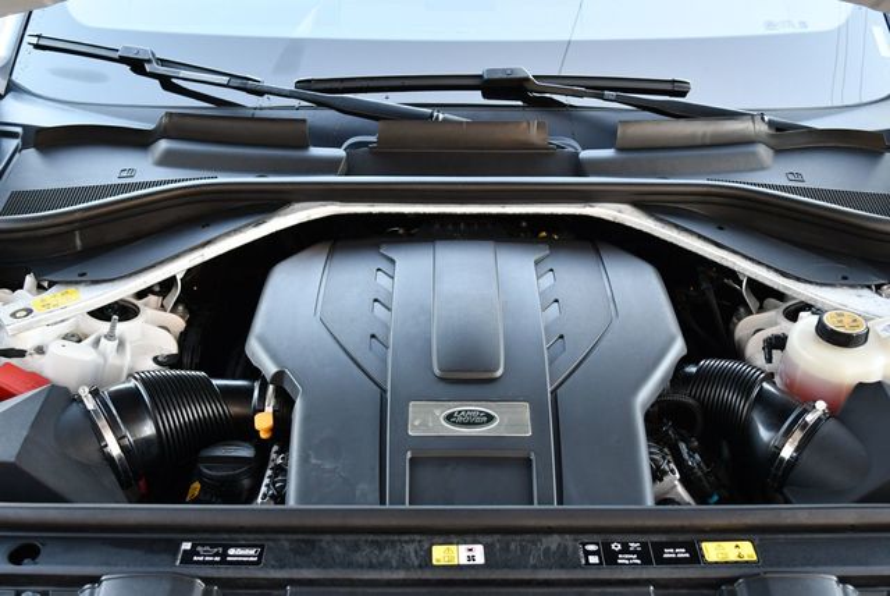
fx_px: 990
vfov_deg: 33.5
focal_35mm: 40
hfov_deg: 48.4
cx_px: 445
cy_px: 298
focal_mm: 20
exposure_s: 1/200
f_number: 3.8
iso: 800
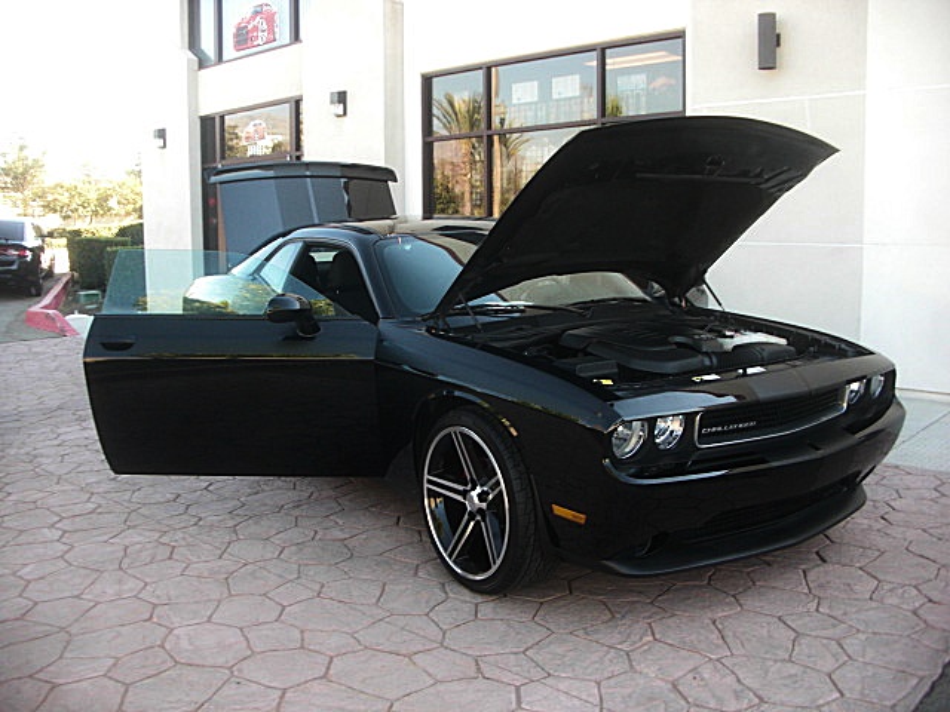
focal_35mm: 36
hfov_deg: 51.4
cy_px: 356
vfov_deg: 39.7
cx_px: 475
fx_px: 988
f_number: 2.8
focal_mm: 6.3
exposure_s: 1/100
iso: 100
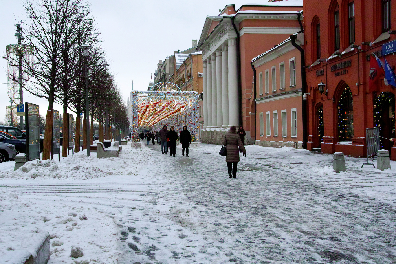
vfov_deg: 29.2
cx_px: 198
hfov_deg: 42.7
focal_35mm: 46
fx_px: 506
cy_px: 132
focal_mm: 35
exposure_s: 1/50
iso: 400
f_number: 11
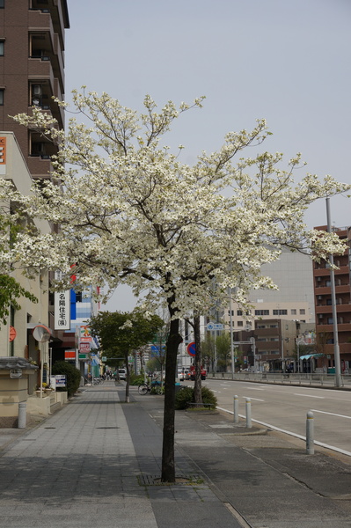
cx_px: 176
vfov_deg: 40.0
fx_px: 725
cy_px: 264
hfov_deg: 27.2
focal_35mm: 50
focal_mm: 33
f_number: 9
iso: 100
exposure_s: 1/320
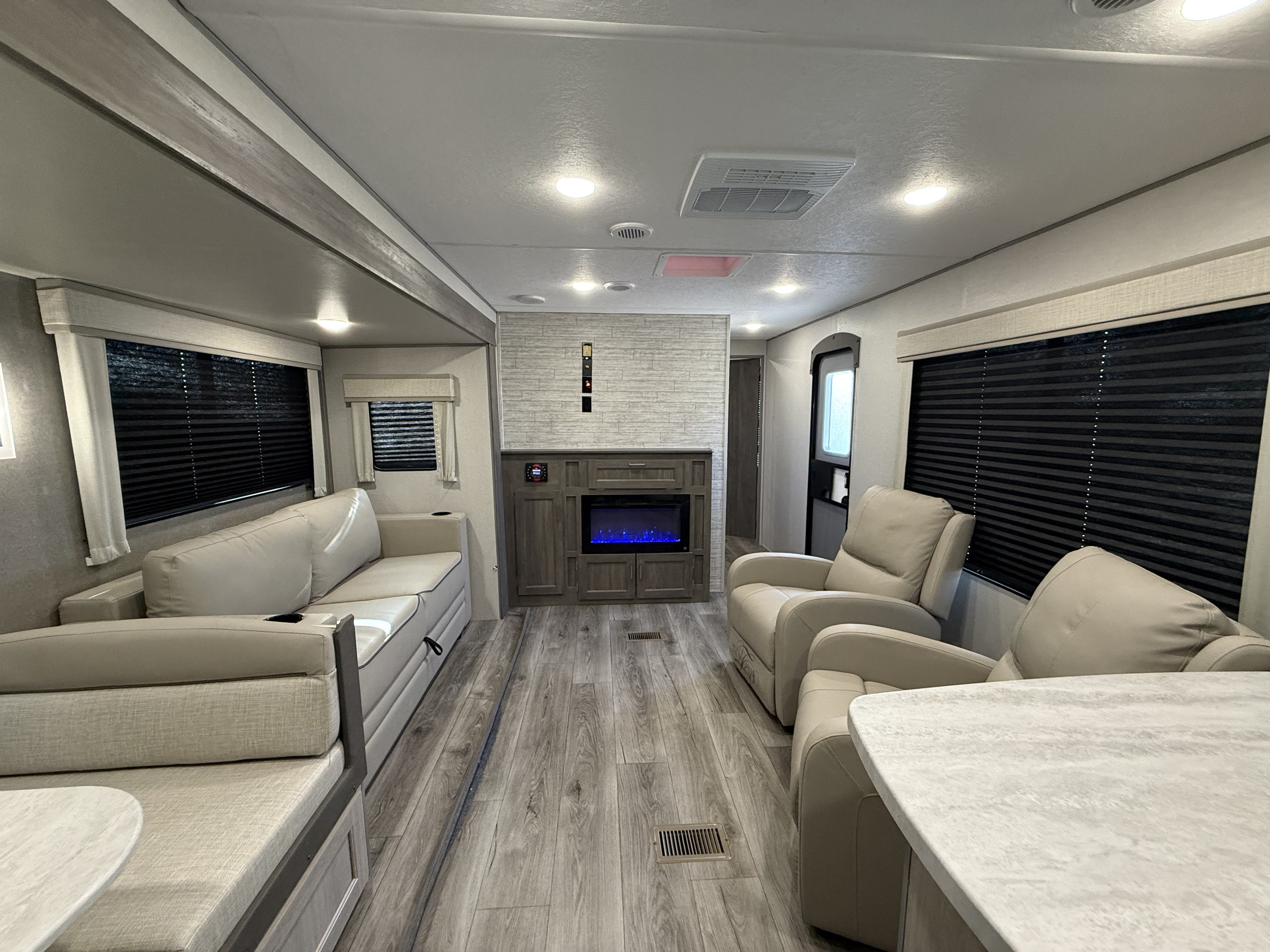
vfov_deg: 85.7
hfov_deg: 102.1
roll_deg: -0.6
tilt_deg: -6.8
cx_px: 635
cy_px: 476
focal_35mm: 14
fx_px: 514
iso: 320
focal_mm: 2.22
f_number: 2.2
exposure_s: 1/63
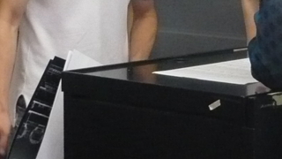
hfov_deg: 11.6
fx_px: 1383
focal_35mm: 185
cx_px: 190
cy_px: 20
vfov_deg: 6.6
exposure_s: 1/50
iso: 400
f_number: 3.5
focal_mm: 7.4
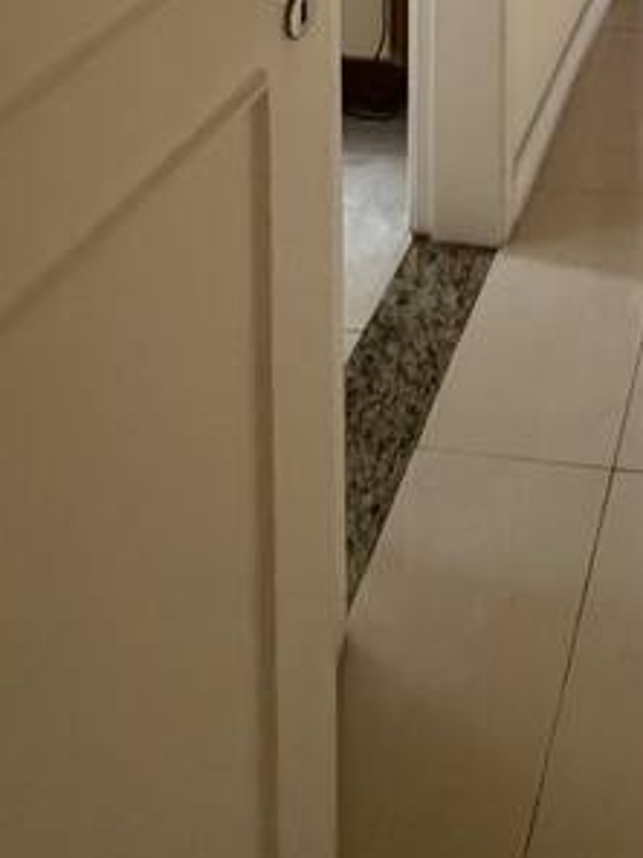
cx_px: 733
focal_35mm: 51
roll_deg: -1.5
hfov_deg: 26.1
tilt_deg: -4.7
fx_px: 1263
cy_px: -481
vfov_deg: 25.8
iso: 800
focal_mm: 2.22
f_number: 2.2
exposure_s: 1/60
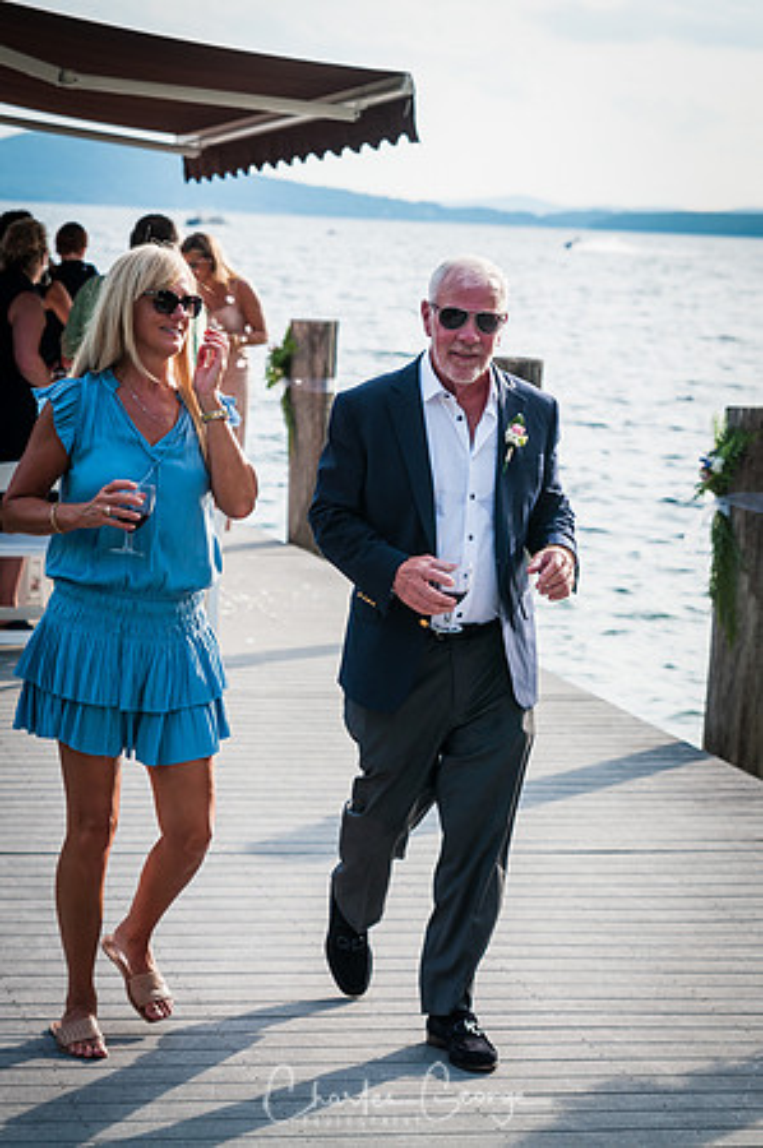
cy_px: 574
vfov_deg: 19.5
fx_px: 3346
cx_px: 382
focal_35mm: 105
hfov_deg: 13.0
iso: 200
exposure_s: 1/800
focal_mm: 70
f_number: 4
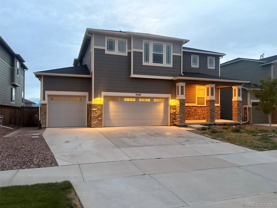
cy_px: 104
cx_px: 138
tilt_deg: +2.1
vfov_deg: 53.1
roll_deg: -0.5
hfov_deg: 67.3
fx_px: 208
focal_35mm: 26
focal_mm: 5.96
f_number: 1.6
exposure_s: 1/40
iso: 640
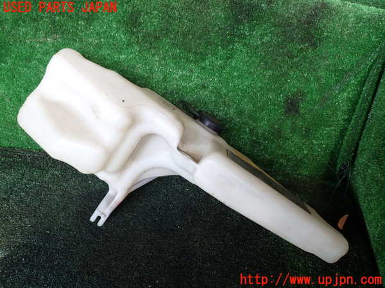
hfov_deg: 60.0
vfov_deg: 46.8
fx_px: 334
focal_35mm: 30
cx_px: 192
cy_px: 144
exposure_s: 1/80
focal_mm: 5.4
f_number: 3.2
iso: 100
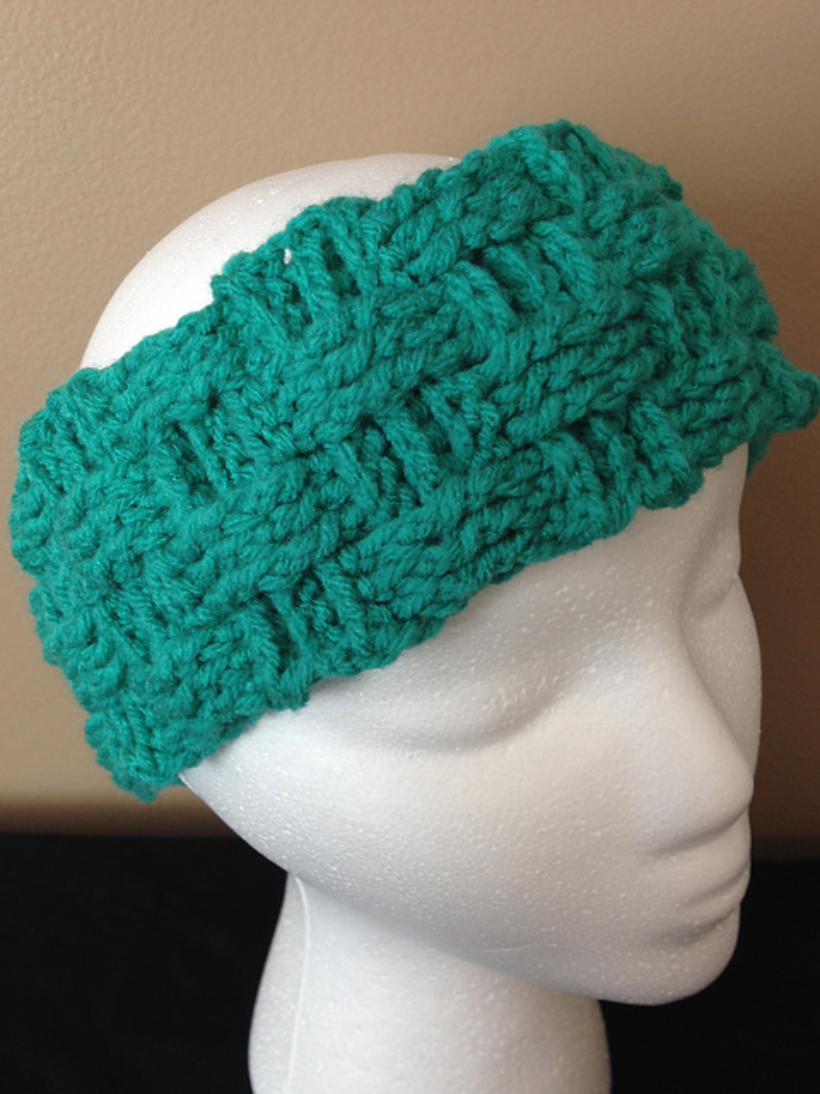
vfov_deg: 52.6
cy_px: 547
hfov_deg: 40.7
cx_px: 410
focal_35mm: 35
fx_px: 1105
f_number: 2.4
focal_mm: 4.28
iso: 50
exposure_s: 1/40
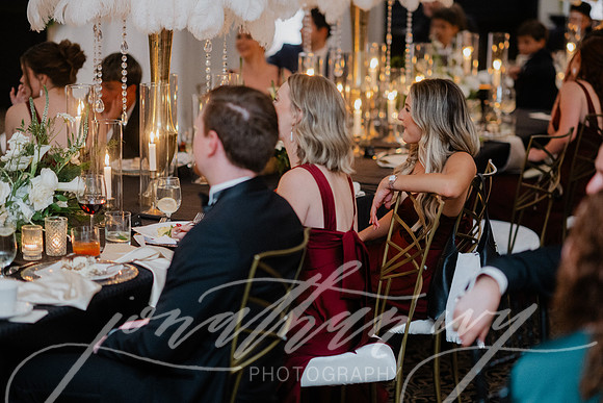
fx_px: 1424
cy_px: 202
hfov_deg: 23.9
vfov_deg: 16.1
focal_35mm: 85
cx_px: 302
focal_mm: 85
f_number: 2
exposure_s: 1/160
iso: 2000
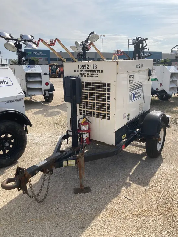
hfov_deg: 49.8
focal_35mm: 28
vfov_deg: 63.4
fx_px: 192
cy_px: 118
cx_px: 89
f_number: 1.8
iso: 20
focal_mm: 3.99
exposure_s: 1/3205
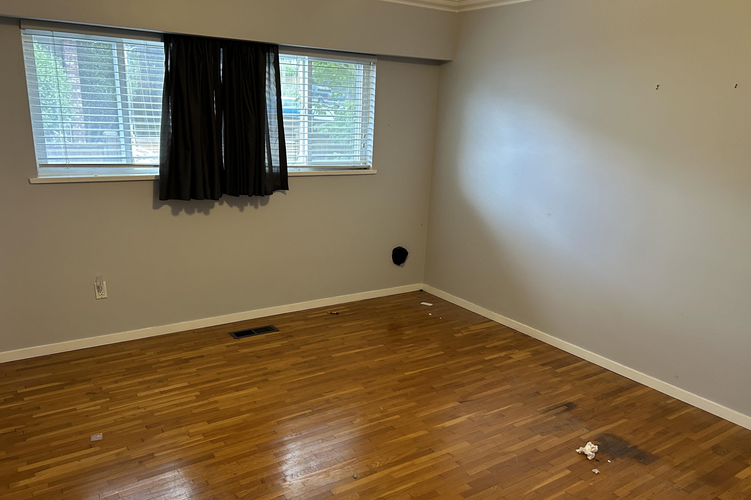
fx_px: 584
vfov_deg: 46.3
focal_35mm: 28
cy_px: 287
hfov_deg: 65.5
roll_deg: -1.5
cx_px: 367
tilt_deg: -17.0
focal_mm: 5.7
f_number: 1.5
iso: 200
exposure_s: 1/60
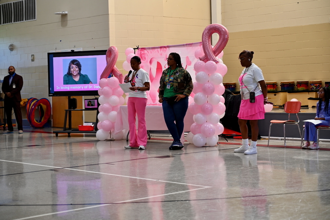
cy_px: 110
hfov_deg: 28.9
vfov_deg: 19.4
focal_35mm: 70
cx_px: 165
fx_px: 641
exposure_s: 1/125
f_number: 4
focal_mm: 70
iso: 720
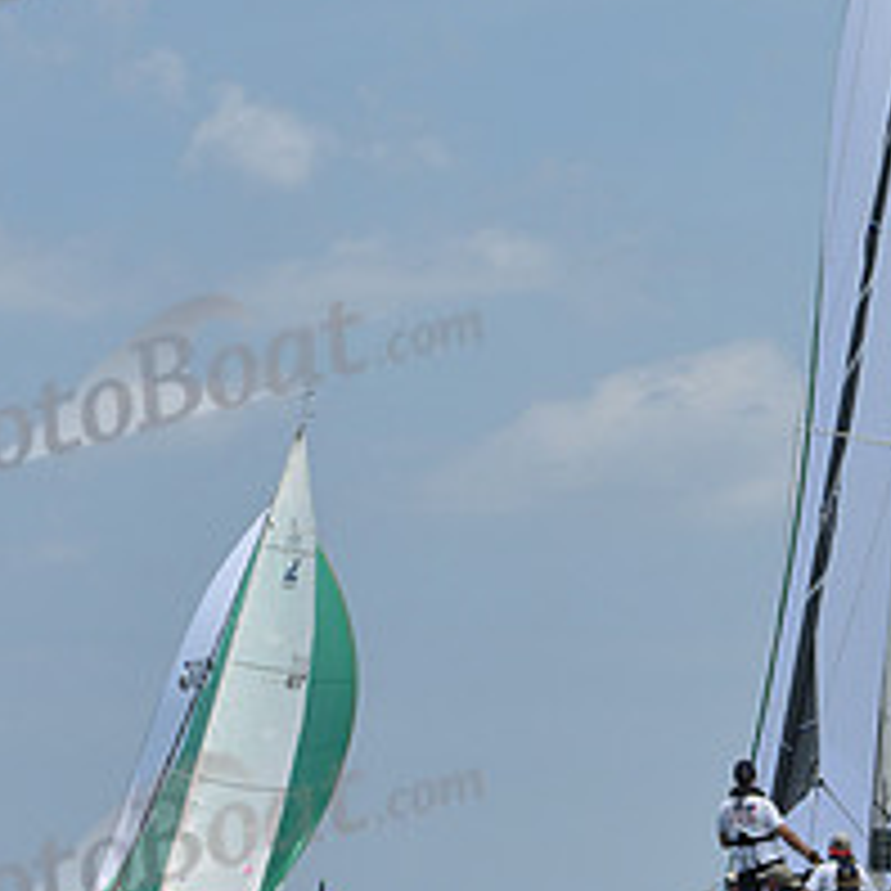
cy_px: 94
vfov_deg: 8.8
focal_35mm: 199
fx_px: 5795
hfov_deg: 8.8
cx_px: 718
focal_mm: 80
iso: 250
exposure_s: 1/1250
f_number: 9
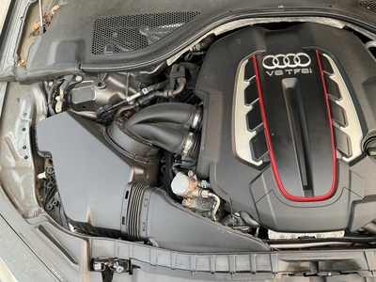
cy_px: 141
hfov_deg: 61.7
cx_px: 188
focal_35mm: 29
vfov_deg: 48.2
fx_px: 315
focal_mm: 3
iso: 25
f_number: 1.8
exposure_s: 1/122
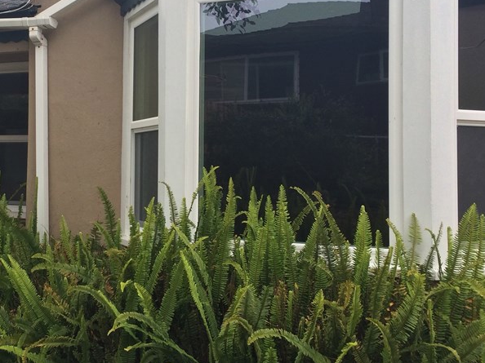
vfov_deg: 29.0
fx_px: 700
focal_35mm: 50
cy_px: 139
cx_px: 143
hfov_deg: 37.6
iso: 32
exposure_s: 1/933
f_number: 2.2
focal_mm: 4.15
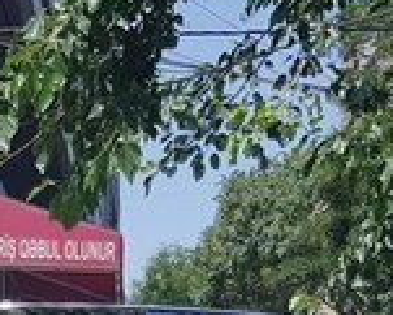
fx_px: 1292
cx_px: 99
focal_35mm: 111
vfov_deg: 12.4
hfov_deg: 17.2
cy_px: 608
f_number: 1.7
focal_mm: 4.2
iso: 40
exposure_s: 1/2880
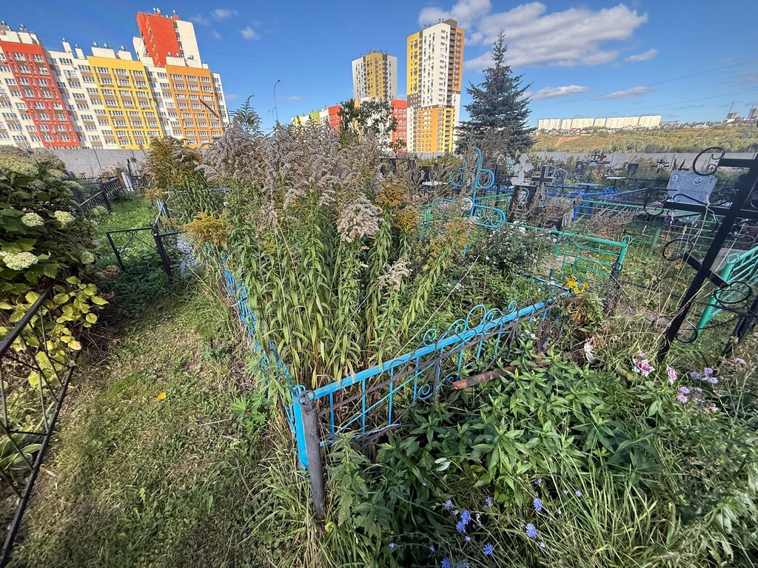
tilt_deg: -22.4
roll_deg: +1.9
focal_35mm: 14
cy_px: 284
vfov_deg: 85.7
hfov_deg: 102.1
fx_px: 307
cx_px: 379
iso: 50
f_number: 2.2
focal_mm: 2.22
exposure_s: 1/247
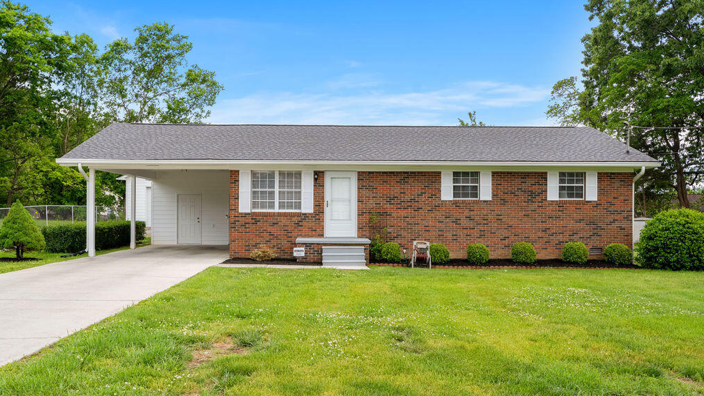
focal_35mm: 34
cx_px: 350
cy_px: 213
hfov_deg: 58.0
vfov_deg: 34.6
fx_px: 635
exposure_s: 1/250
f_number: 8
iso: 320
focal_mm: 32
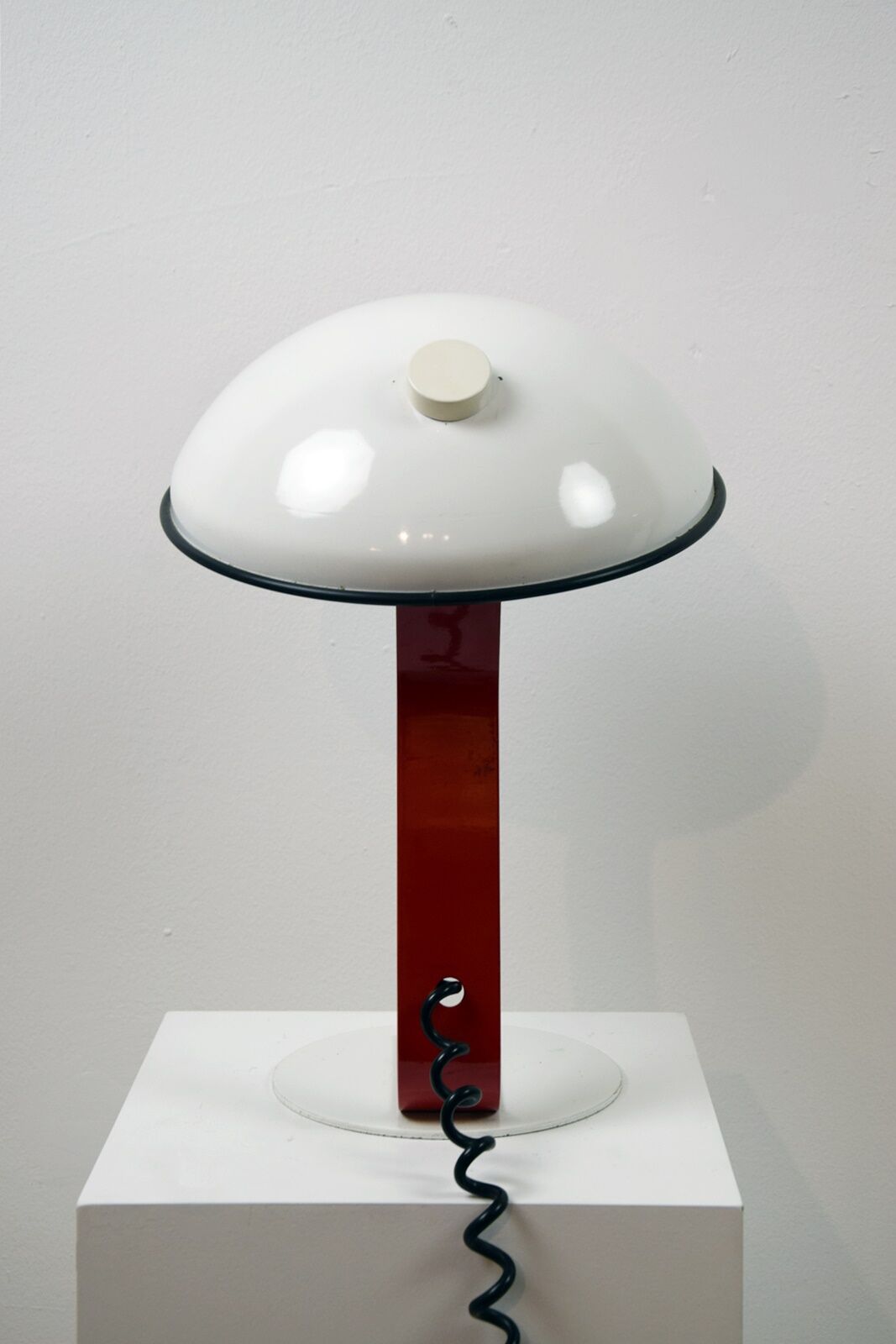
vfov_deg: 31.9
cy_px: 672
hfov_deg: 21.6
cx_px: 448
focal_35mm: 63
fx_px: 2351
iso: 400
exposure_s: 1/200
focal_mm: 42
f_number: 7.1
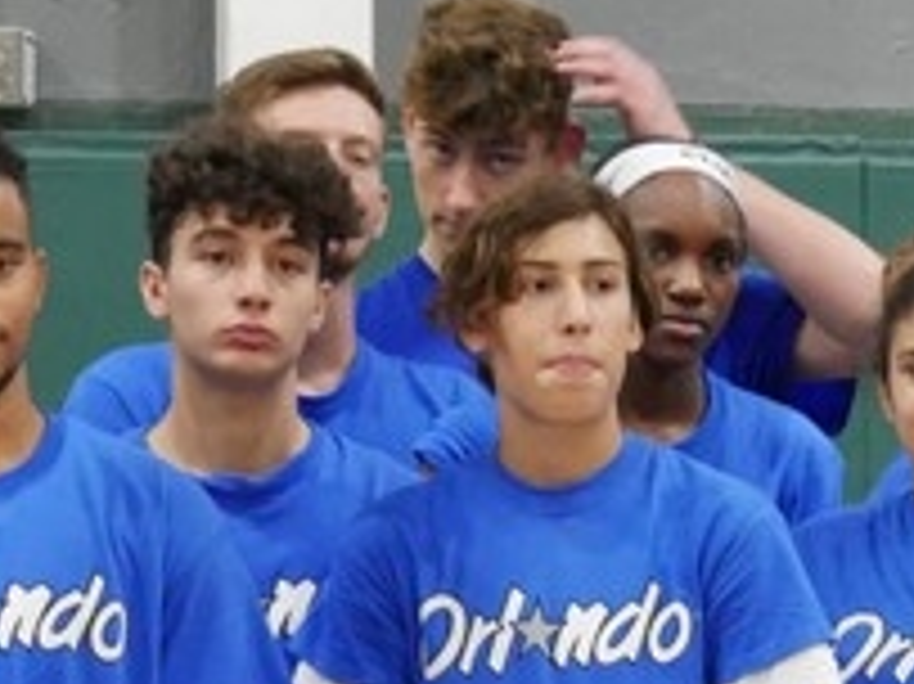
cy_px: 896
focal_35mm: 290
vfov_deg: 5.1
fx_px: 7653
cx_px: 1038
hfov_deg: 6.8
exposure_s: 1/60
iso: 3200
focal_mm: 46
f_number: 4.9
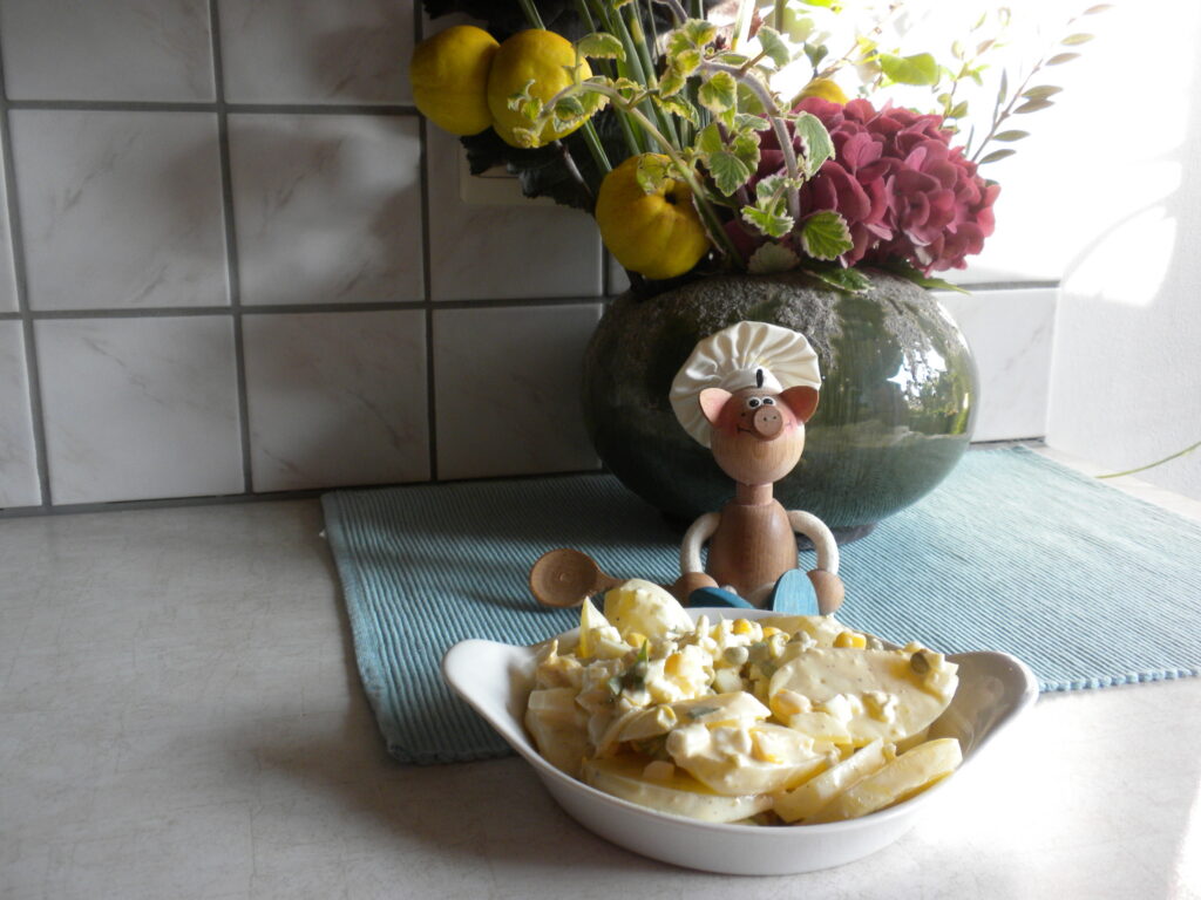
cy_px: 450
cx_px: 600
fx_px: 1284
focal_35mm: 37
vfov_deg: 38.7
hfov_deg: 50.1
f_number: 3.5
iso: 118
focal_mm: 6.6
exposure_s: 1/65.8
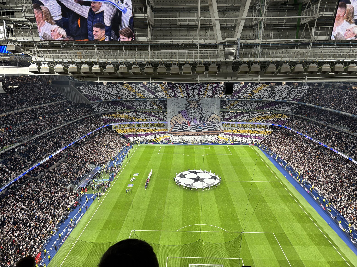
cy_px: 134
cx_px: 178
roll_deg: +0.1
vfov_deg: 53.1
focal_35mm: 26
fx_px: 268
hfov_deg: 67.3
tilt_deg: -14.3
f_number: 1.6
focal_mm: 5.96
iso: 100
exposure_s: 1/102
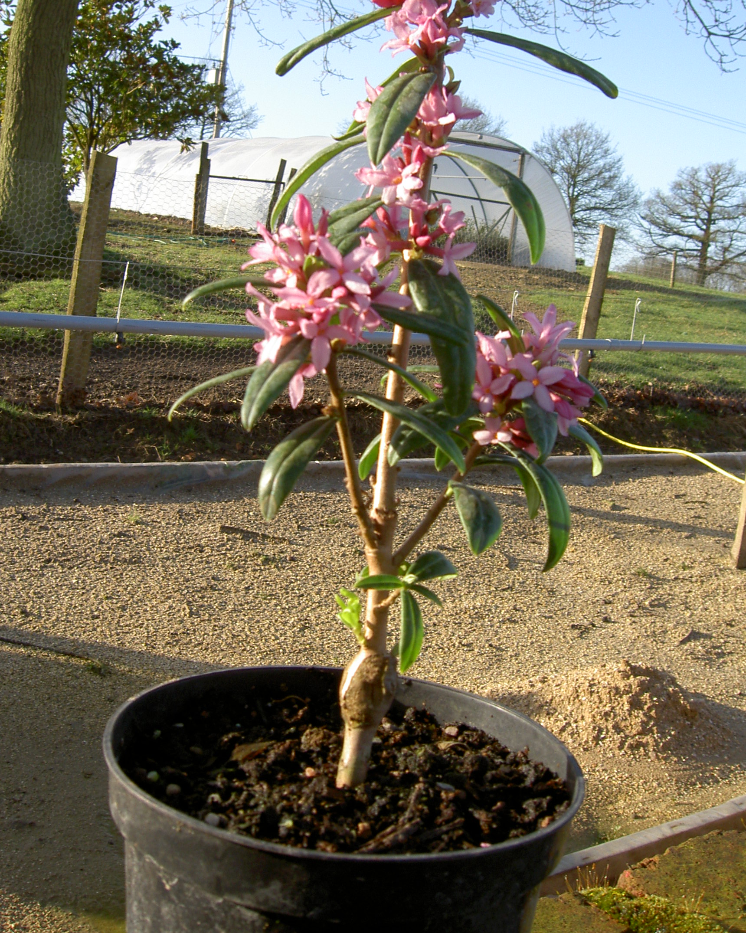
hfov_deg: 37.3
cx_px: 338
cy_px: 428
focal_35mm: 40
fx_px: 1104
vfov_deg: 45.8
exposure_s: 1/160
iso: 50
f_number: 4.7
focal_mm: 5.6
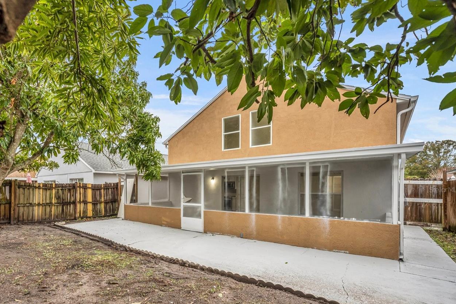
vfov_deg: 66.4
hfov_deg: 88.1
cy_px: 190
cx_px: 169
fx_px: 228
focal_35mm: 18
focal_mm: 14
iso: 400
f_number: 3.5
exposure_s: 1/250
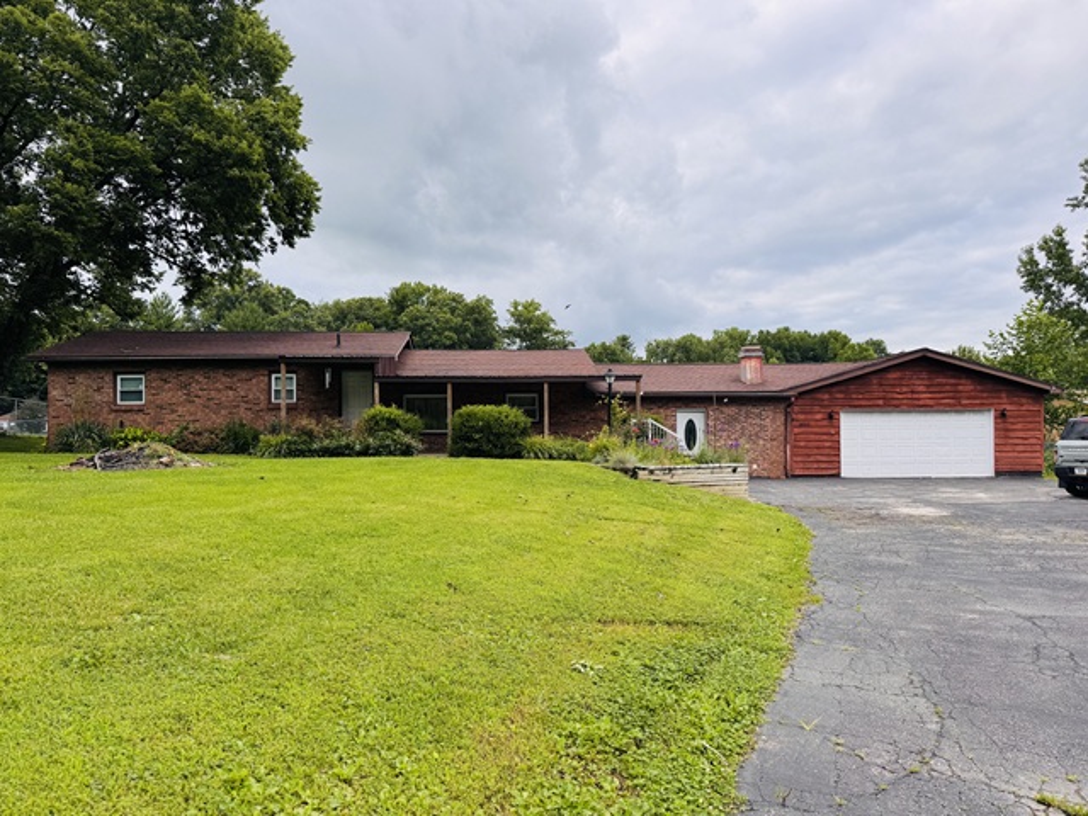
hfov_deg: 71.6
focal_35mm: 24
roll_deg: +0.7
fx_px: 754
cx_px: 544
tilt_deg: +1.5
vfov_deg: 56.8
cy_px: 408
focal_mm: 6.76
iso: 80
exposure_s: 1/1010
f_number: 1.78
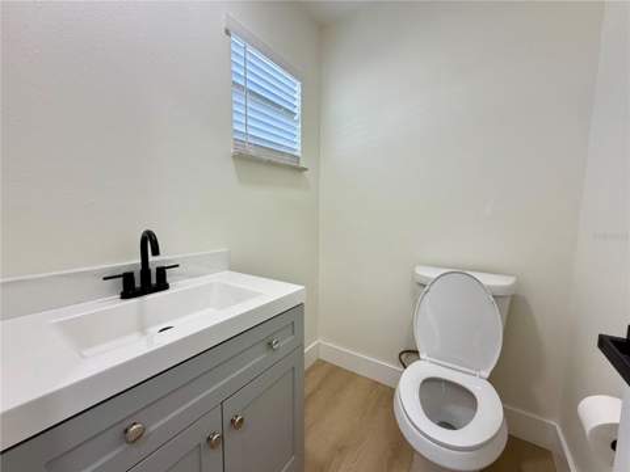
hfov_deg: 102.1
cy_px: 236
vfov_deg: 85.7
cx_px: 315
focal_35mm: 14
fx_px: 255
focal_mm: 2.22
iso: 200
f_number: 2.2
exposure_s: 1/121
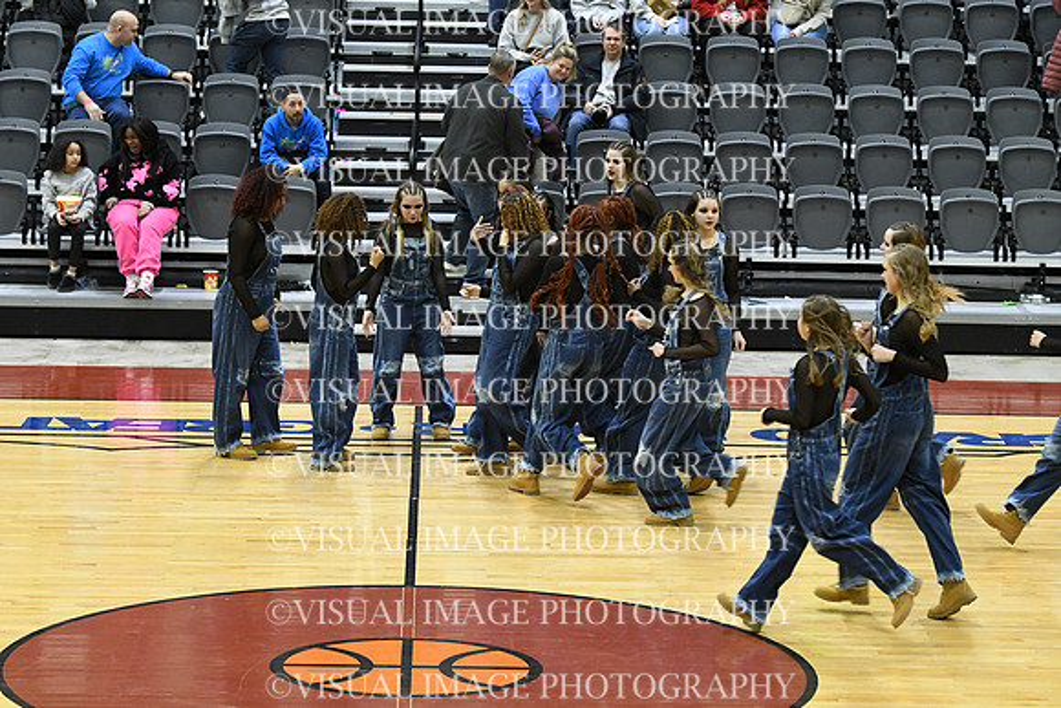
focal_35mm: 129
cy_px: 354
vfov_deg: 10.6
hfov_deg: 15.9
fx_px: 3803
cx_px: 530
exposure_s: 1/250
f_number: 4
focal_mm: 86
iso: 4000
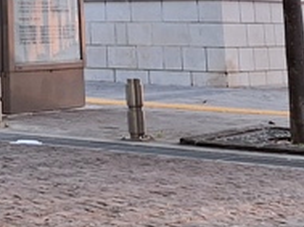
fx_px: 1069
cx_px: -60
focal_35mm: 122
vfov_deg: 10.4
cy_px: -325
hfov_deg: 15.6
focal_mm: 5.54
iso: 40
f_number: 1.8
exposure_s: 1/121
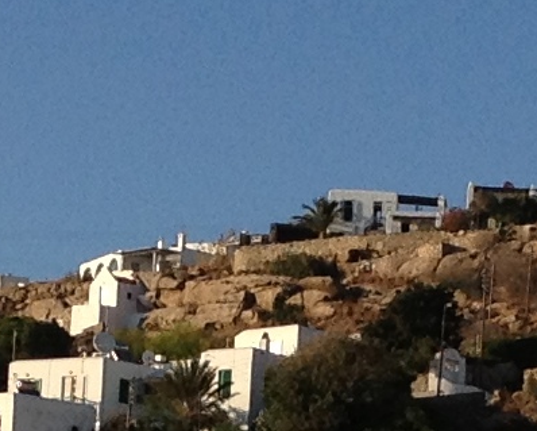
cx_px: 374
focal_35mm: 280
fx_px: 4453
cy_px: 543
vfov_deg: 5.5
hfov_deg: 6.9
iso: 50
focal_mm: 4.28
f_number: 2.4
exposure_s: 1/1842
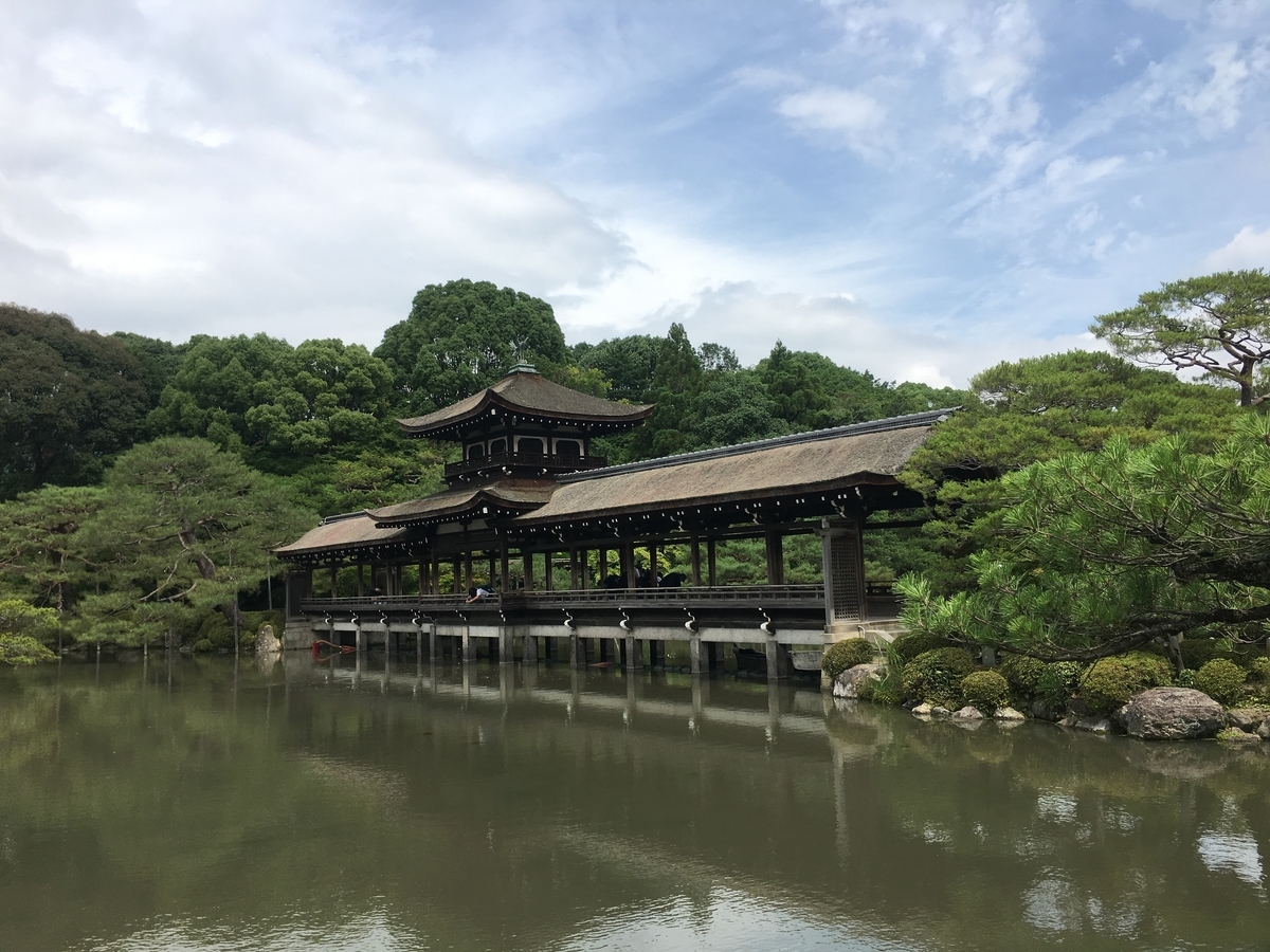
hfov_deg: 61.7
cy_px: 476
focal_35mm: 29
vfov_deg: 48.2
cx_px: 635
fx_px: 1064
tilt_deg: +7.3
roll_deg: +2.6
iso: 25
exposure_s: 1/1748
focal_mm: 4.15
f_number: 2.2
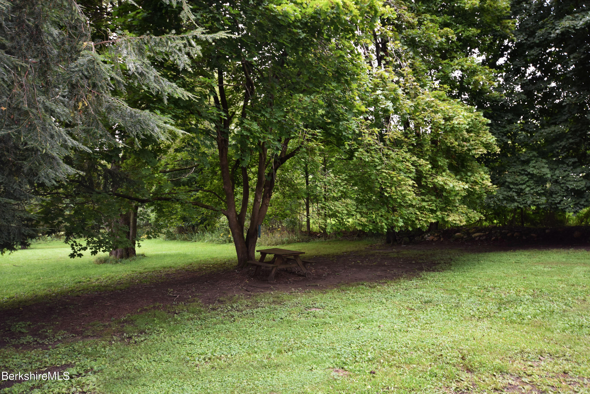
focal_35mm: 24
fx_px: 393
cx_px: 295
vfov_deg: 53.1
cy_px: 197
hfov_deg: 73.7
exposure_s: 1/60
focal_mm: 16
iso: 360
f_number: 5
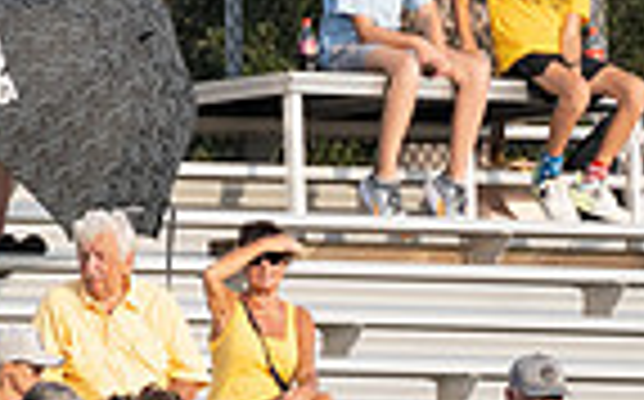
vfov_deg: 0.8
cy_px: 217
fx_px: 29030
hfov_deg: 1.3
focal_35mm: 1656
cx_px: -311
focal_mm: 400
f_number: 5.6
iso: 500
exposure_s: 1/1250
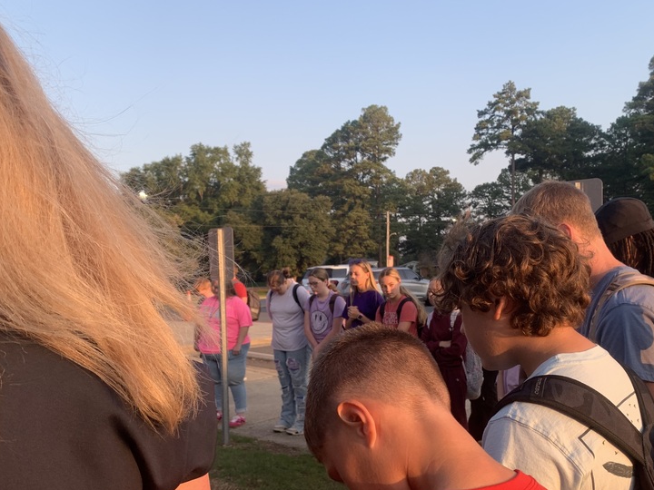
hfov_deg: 50.1
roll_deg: +1.8
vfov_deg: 38.4
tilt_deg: -3.2
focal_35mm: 37
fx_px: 699
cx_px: 333
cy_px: 312
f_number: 1.8
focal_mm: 4.25
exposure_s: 1/308
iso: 25
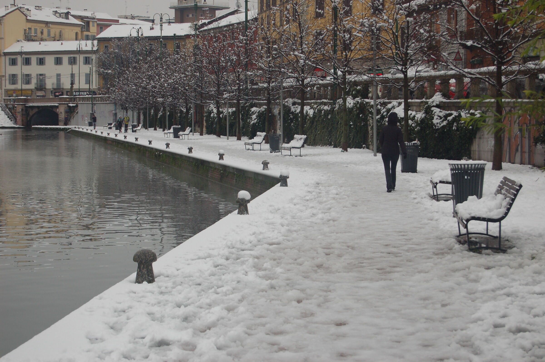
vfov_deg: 16.5
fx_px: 1248
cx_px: 272
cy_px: 181
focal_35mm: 82
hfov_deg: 24.6
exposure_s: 1/500
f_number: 5.6
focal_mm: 55
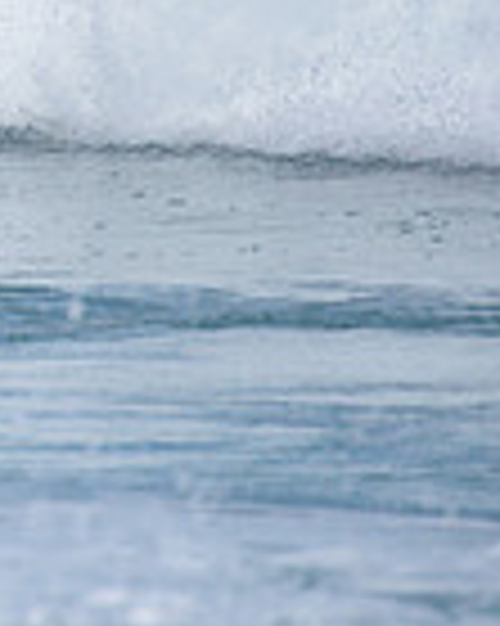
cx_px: -784
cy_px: -142
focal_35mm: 1960
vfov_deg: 1.0
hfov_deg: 0.8
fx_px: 36295
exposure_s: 1/2500
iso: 250
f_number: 6.3
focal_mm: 500
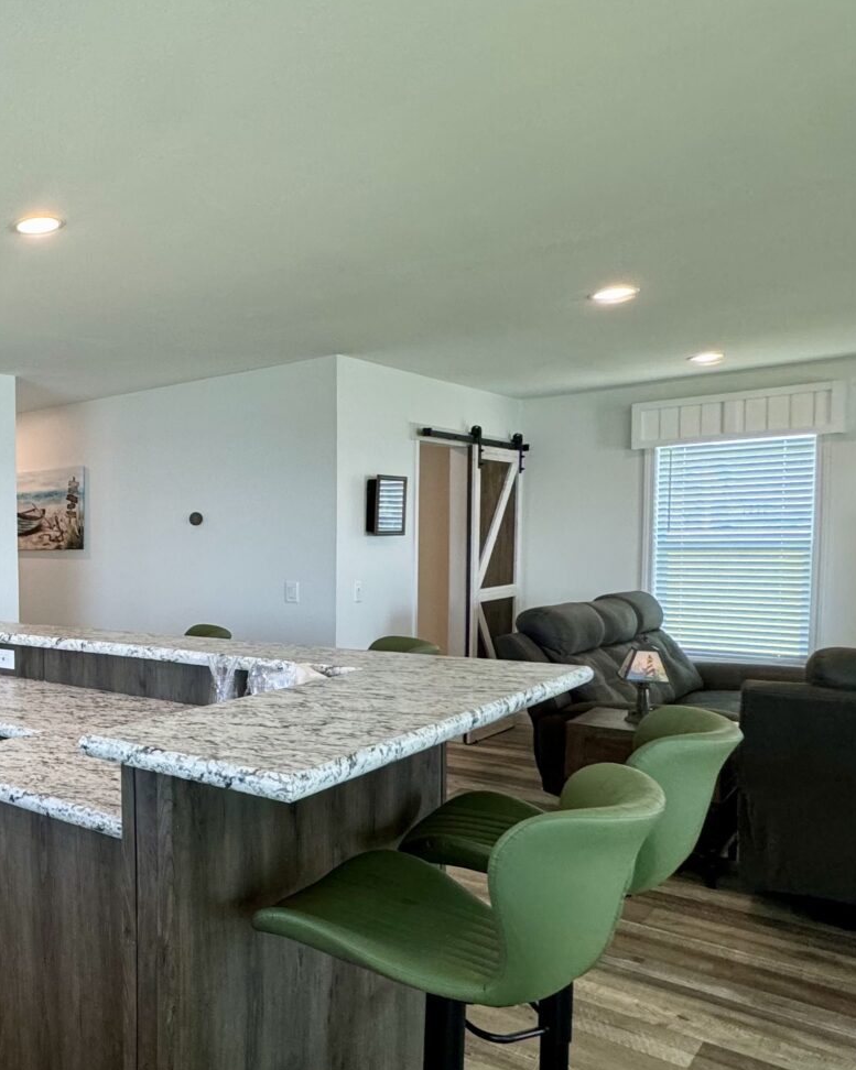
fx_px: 855
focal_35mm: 27
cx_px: -109
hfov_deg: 41.2
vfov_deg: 63.9
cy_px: 588
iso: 200
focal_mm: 2.22
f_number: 2.2
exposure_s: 1/120
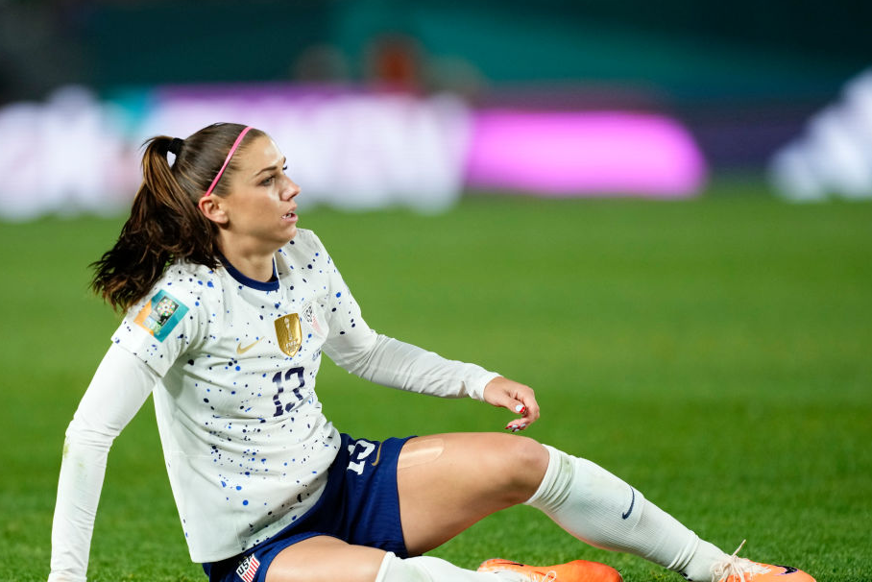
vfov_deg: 3.1
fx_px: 10927
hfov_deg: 4.6
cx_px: 425
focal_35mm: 451
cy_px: 326
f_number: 2.8
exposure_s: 1/2000
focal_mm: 400
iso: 2000
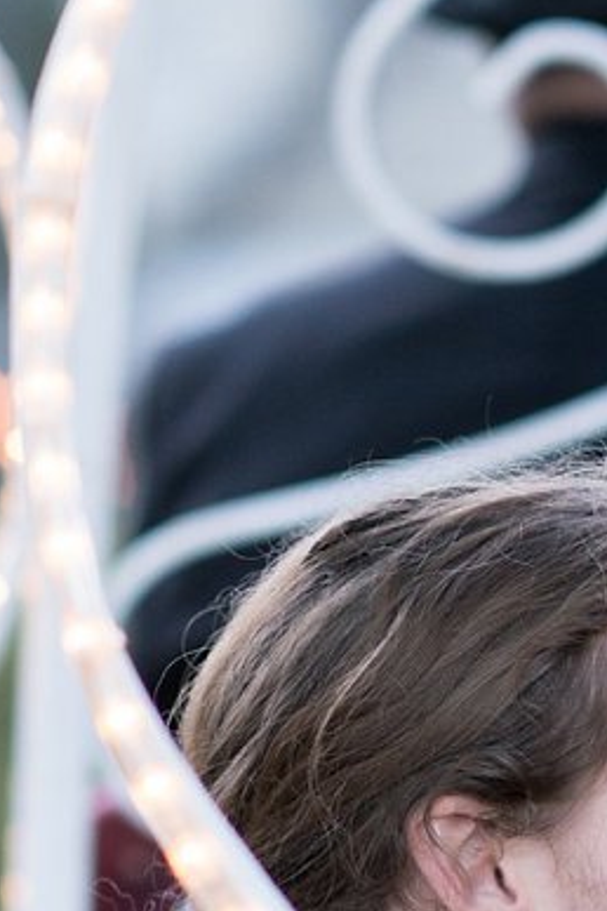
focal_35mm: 428
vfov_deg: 4.8
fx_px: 10824
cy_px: 797
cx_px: 972
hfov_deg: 3.2
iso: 400
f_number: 1.8
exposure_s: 1/320
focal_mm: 85
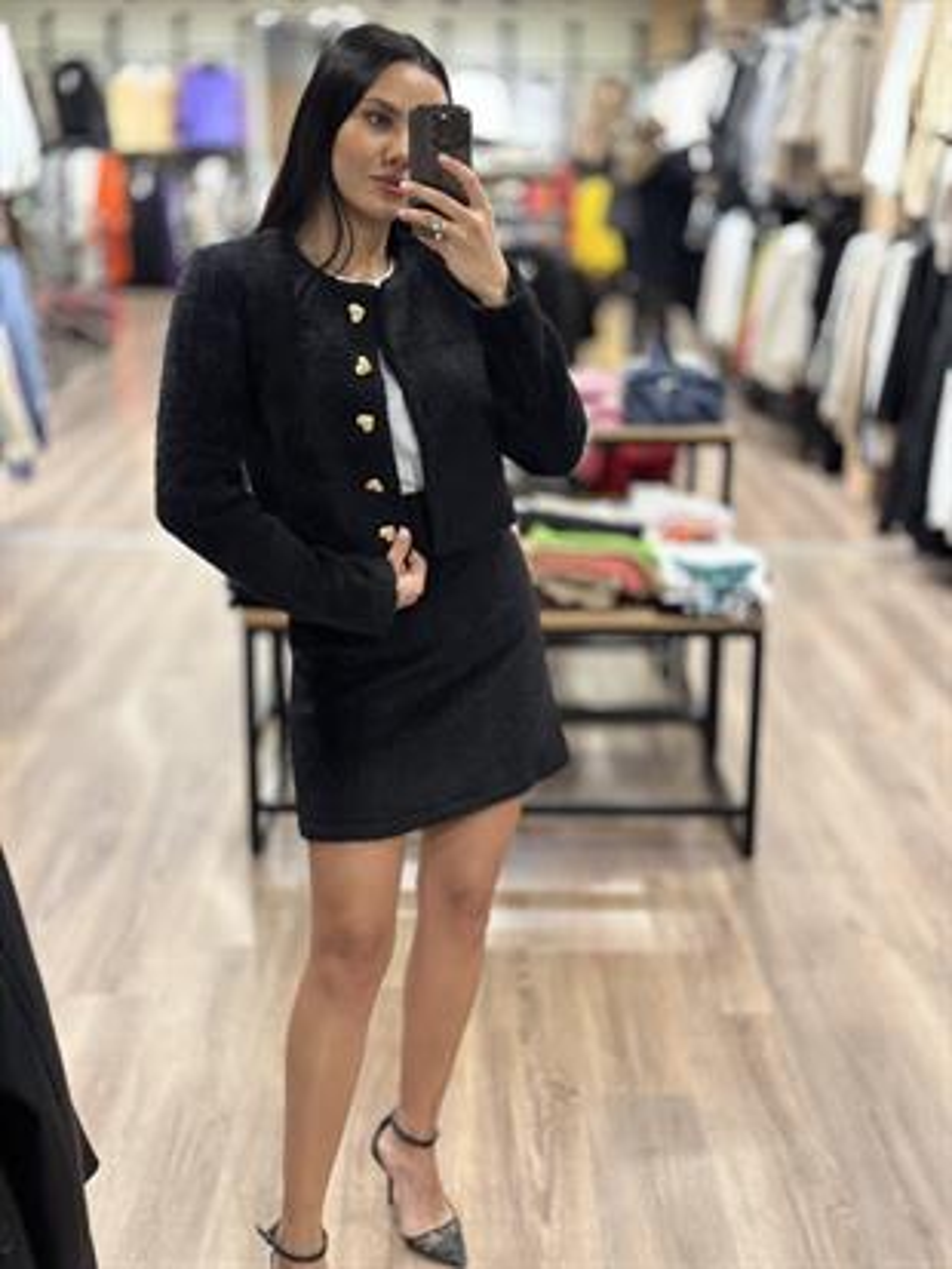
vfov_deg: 39.6
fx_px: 1759
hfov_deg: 30.3
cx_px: 476
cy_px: 634
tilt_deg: -15.7
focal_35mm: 48
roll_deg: -0.4
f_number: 1.78
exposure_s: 1/50
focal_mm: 6.86
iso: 250
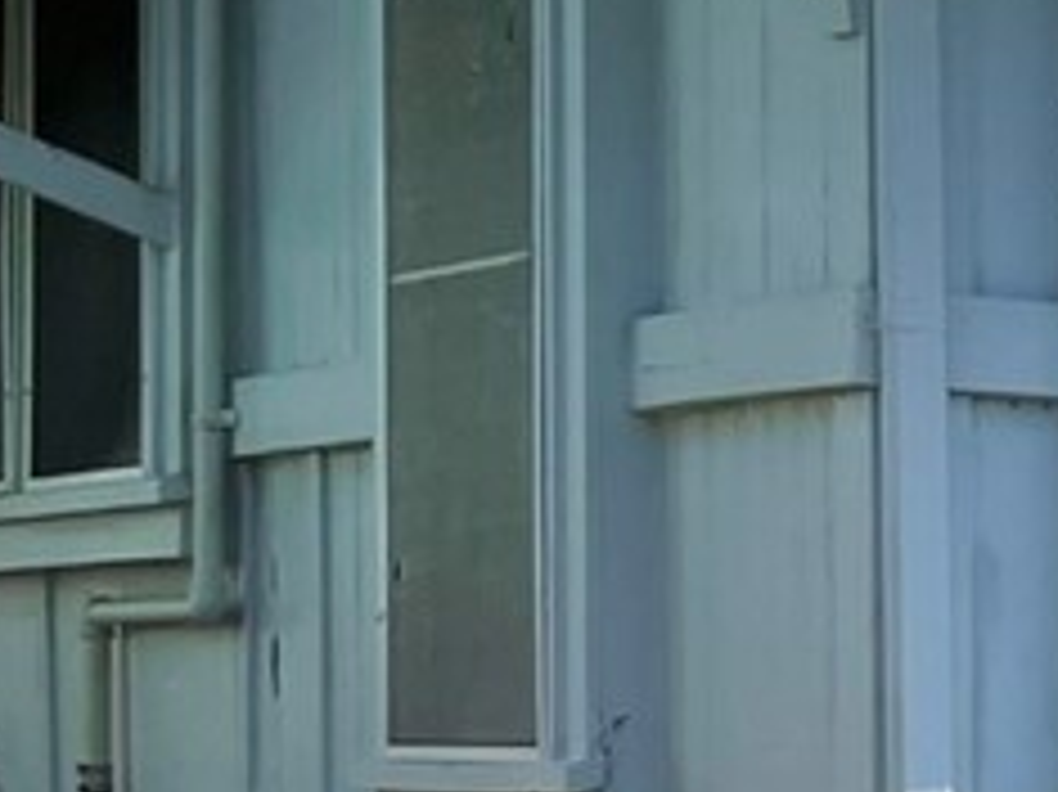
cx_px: 3066
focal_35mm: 177
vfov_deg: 8.3
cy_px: 868
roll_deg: -0.8
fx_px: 5407
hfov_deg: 9.2
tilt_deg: -1.4
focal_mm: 4.2
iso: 32
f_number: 1.6
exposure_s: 1/3040
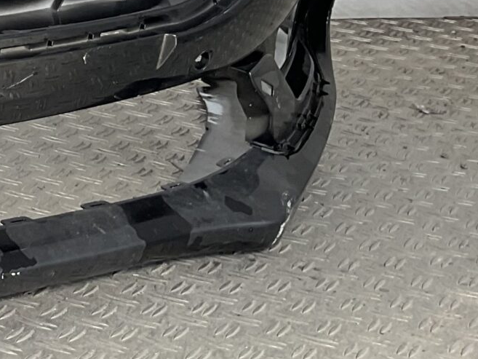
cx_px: -438
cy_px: -151
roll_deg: -1.2
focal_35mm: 113
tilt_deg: -5.7
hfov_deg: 14.7
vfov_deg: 12.6
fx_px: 1561
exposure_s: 1/226
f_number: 1.8
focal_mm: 3
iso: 16
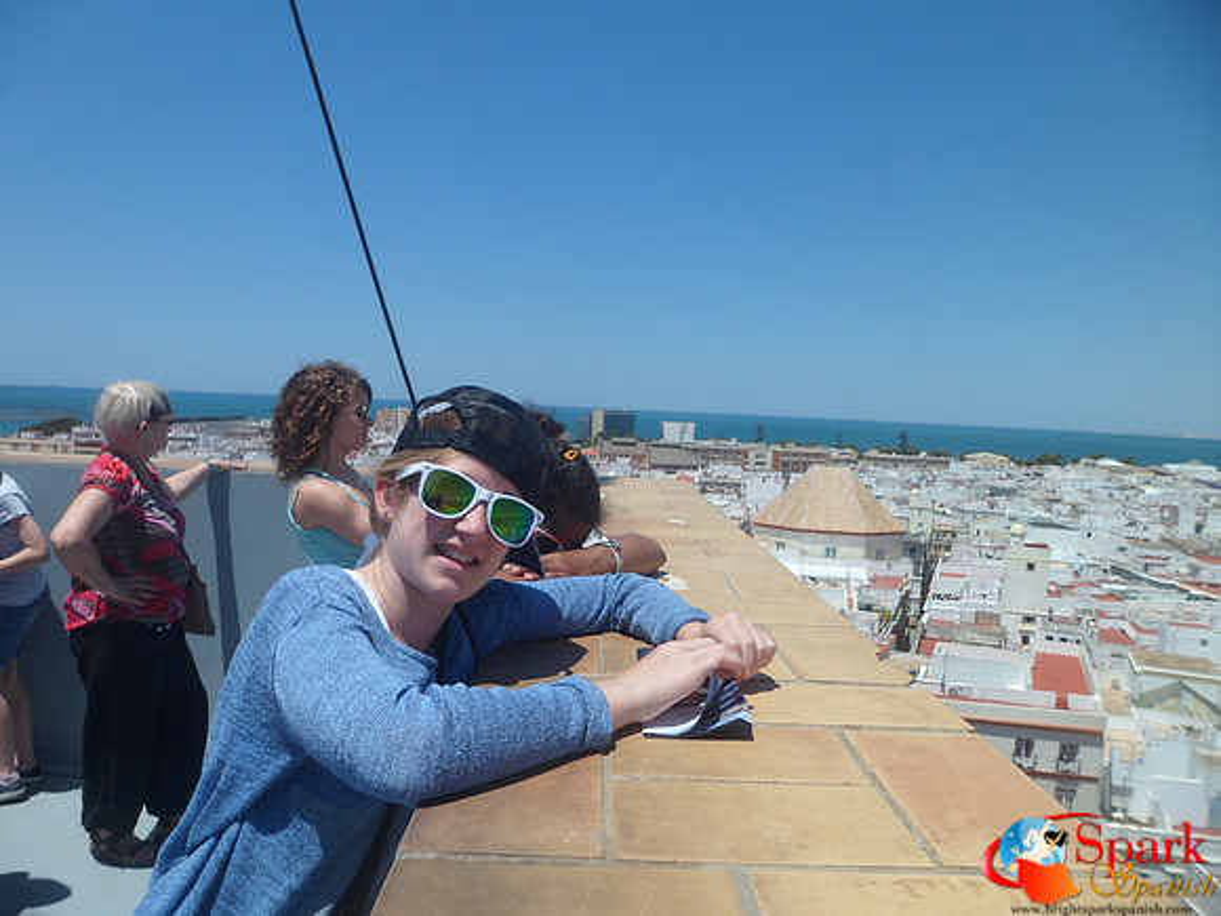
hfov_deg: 67.3
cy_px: 458
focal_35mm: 26
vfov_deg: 53.1
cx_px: 610
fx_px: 917
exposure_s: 1/250
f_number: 9.4
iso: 80
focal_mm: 4.9
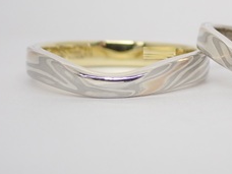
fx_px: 1019
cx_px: 189
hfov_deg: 12.9
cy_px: 65
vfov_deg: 9.8
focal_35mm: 152
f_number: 4.1
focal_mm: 13.65
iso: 200
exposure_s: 1/100
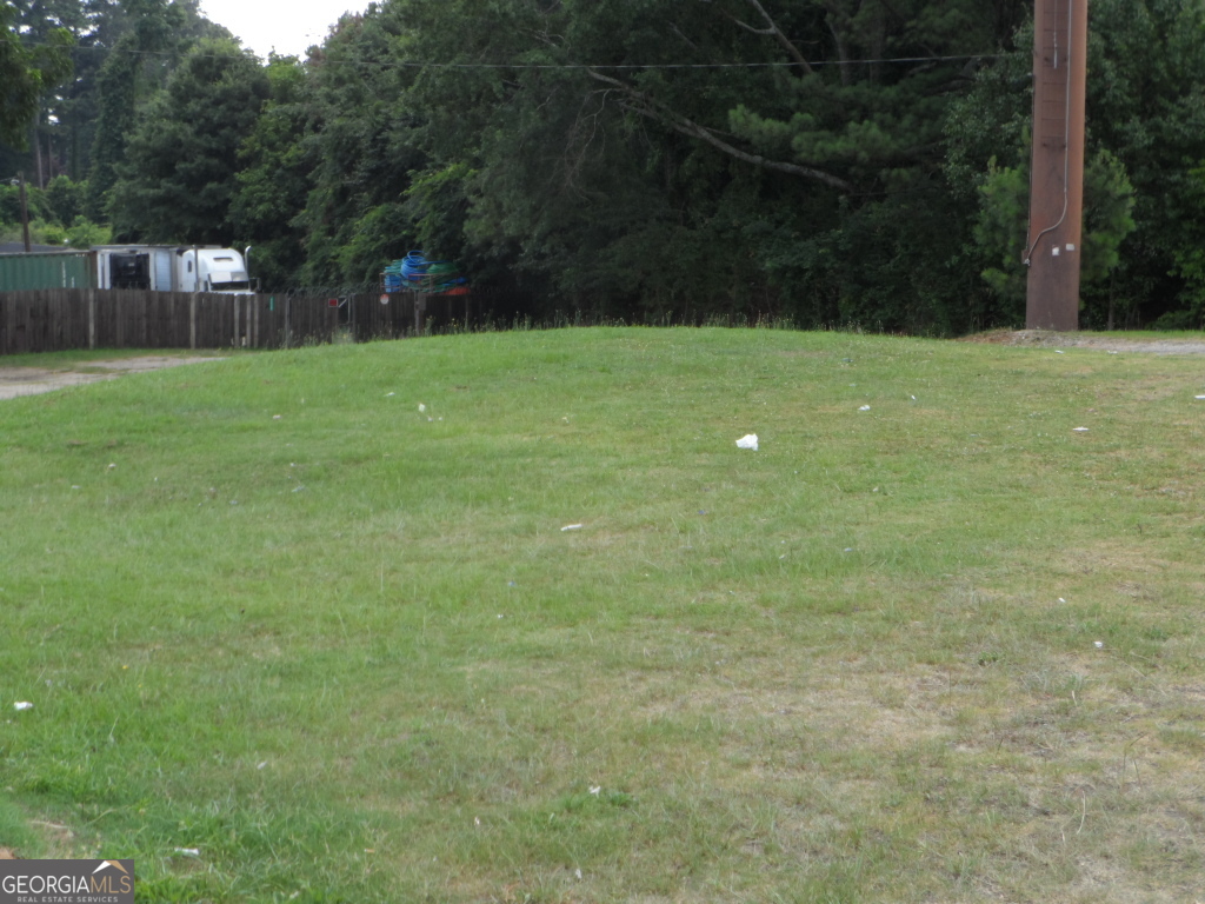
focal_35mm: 53
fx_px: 1845
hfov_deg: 36.2
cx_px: 602
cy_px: 452
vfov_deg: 27.5
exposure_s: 1/180
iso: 80
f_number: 4
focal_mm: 8.7
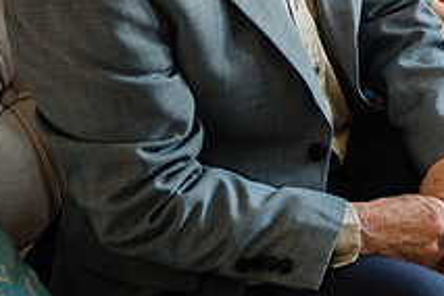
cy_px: -136
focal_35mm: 99
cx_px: 590
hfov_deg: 19.0
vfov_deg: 13.1
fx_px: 1221
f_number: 3.5
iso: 1000
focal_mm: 32
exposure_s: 1/200
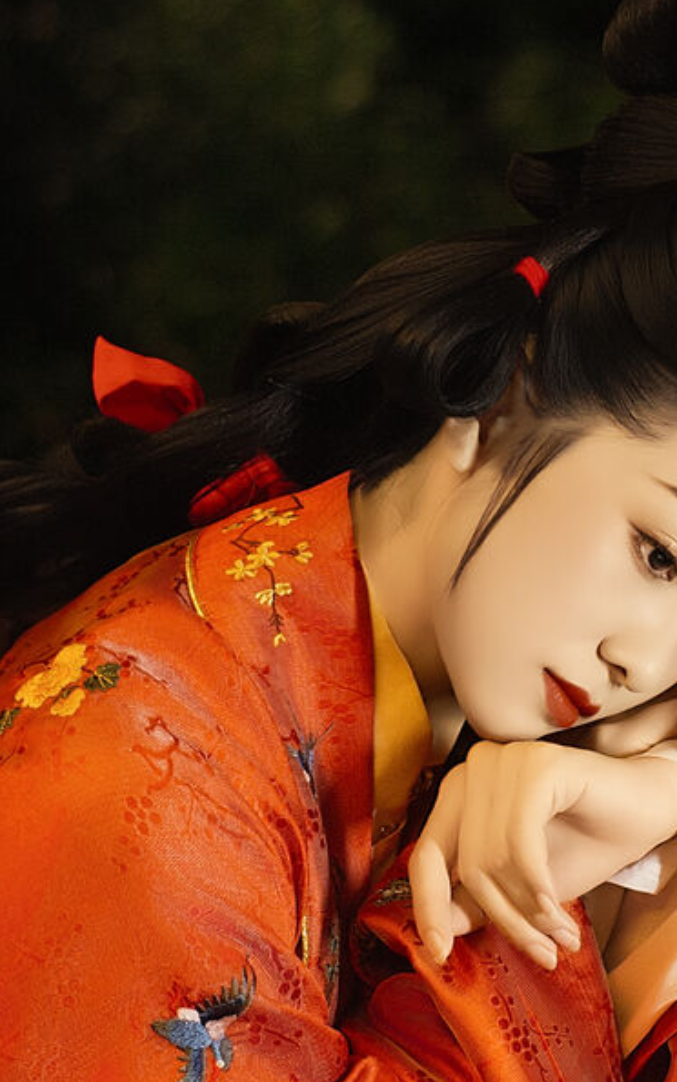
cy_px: 538
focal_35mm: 151
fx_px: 4457
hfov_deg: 8.7
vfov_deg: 13.9
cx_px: 624
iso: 800
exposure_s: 1/80
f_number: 2.5
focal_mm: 50
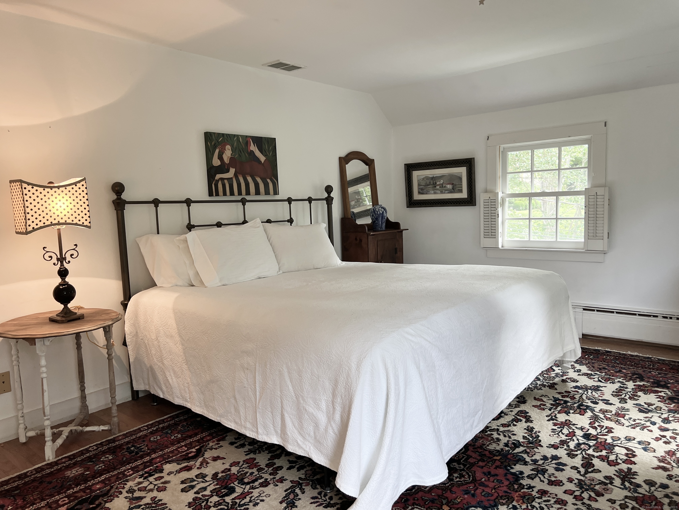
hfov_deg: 67.3
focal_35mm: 26
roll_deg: +2.6
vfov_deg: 53.1
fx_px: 510
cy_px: 255
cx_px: 340
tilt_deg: -5.4
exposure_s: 1/120
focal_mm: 5.7
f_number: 1.5
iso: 125
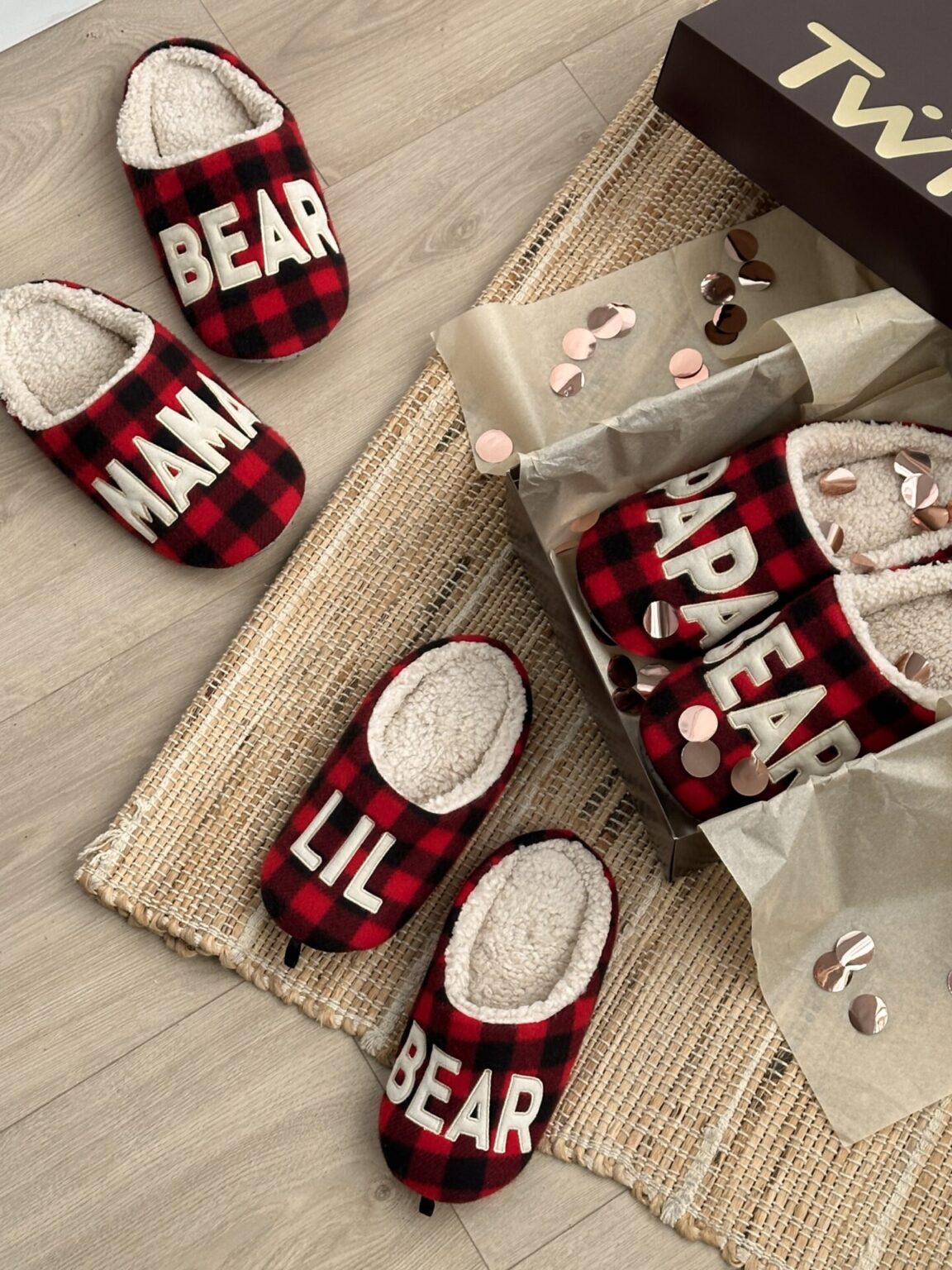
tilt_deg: -67.6
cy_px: 635
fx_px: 1760
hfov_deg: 30.3
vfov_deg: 39.7
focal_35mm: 48
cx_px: 476
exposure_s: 1/100
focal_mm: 6.86
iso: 125
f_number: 1.78
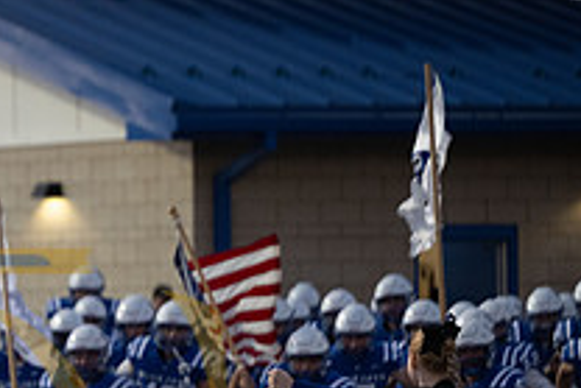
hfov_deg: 5.6
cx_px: -120
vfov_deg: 3.8
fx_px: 5862
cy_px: 537
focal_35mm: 363
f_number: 2.8
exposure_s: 1/1250
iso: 2500
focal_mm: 130
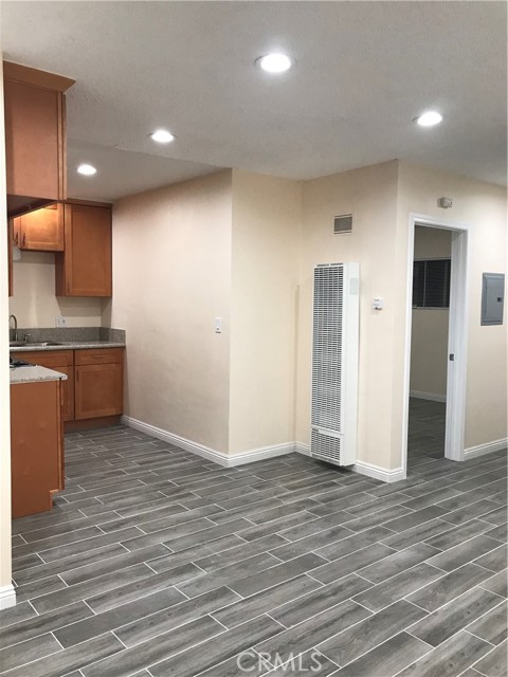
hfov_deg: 49.7
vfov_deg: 63.4
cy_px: 338
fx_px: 548
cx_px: 254
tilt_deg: -3.8
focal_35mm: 28
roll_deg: -0.8
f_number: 1.8
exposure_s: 1/30
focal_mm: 3.99
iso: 32
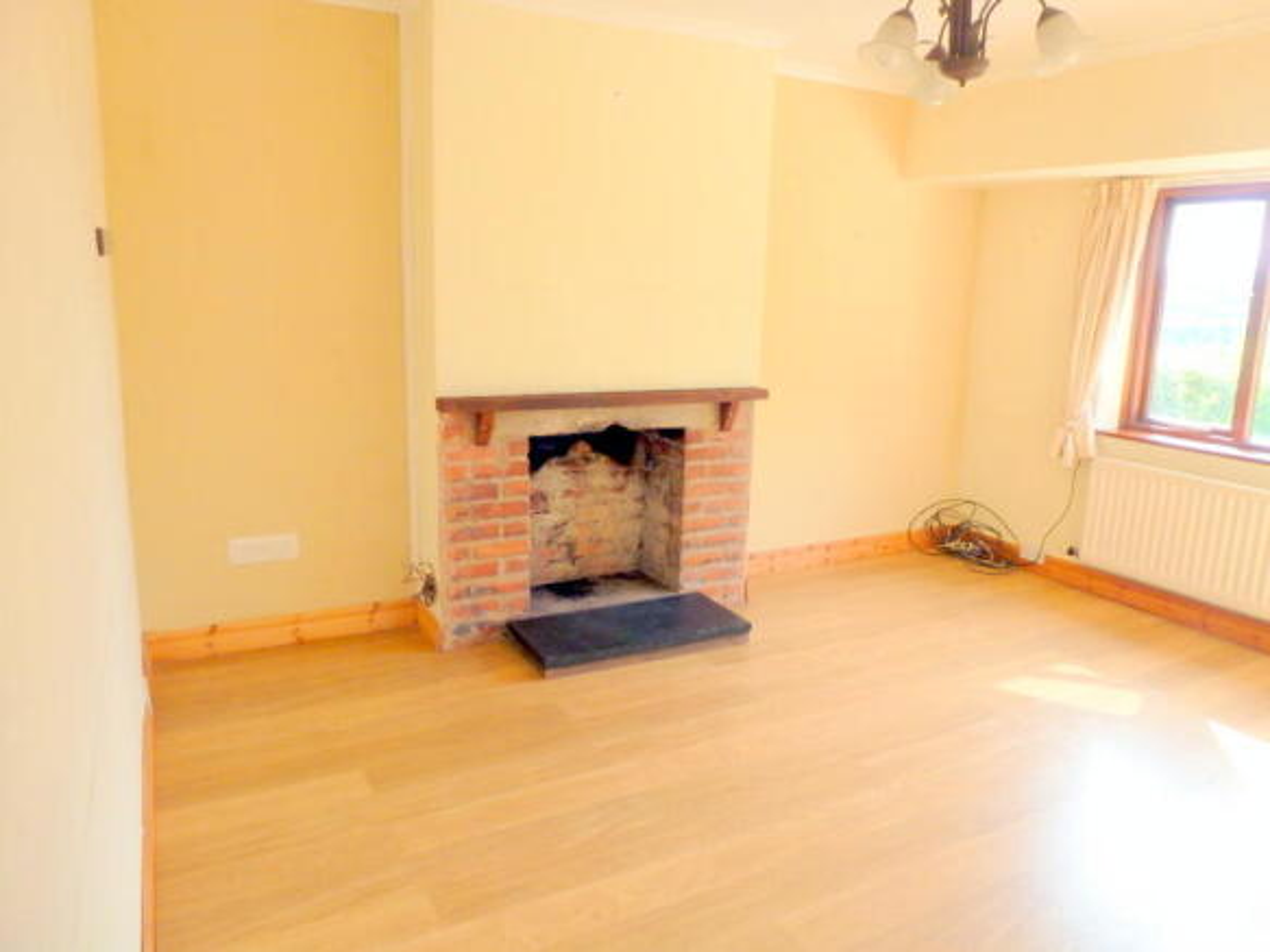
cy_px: 476
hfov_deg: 71.6
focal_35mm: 24
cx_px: 635
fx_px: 880
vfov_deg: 56.8
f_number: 3.3
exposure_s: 1/60
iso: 125
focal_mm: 4.3
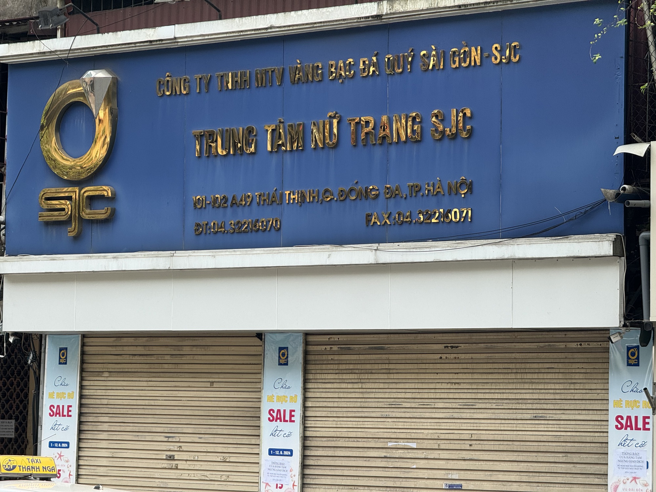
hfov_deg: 16.4
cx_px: 328
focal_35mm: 120
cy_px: 246
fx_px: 2274
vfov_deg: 12.3
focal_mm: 15.66
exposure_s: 1/281
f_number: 2.8
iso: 50
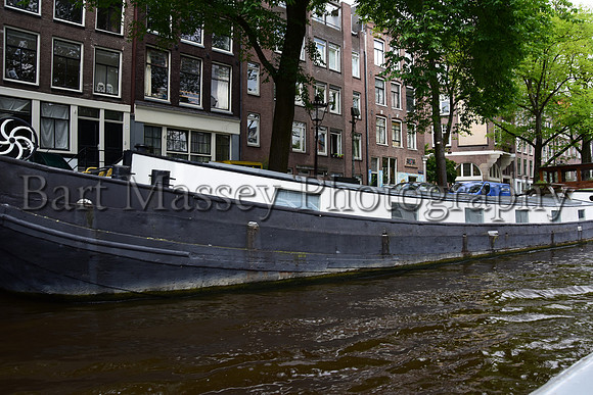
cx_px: 296
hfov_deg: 65.5
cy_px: 198
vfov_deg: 46.4
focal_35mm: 28
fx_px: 461
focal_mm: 28
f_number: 9
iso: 640
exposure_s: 1/400
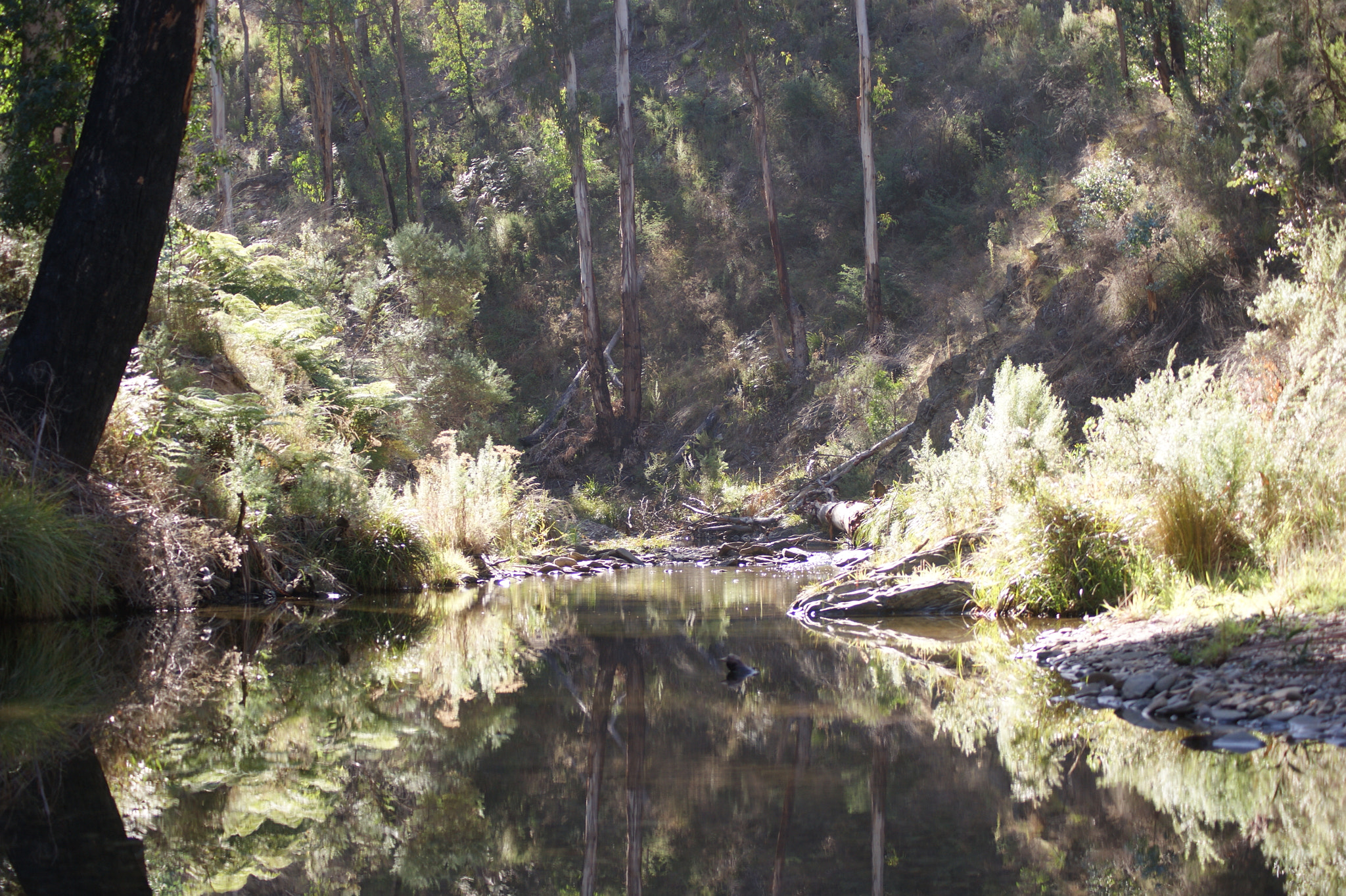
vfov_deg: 15.2
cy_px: 448
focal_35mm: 90
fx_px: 3363
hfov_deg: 22.6
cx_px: 673
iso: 100
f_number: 4.5
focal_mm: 60
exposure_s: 1/100
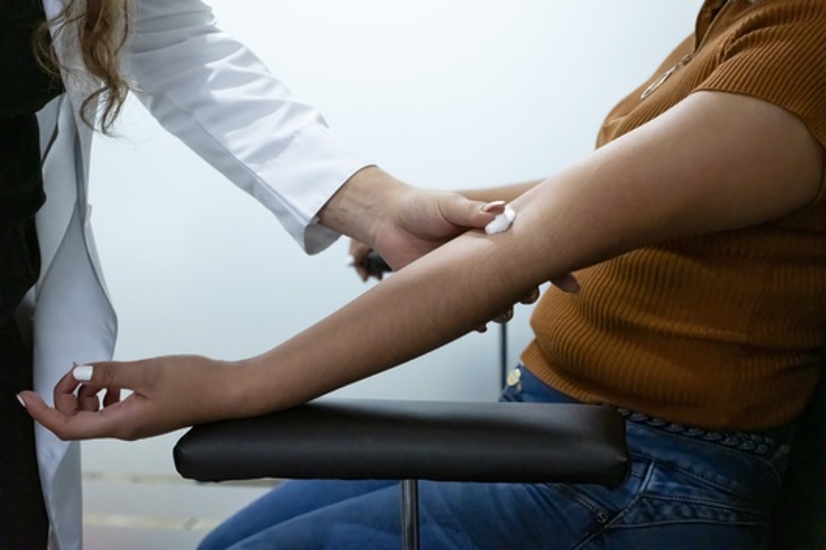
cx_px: 413
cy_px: 275
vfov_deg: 29.8
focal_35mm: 45
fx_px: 1032
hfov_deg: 43.6
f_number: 3.2
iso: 8000
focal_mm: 30
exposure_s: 1/250
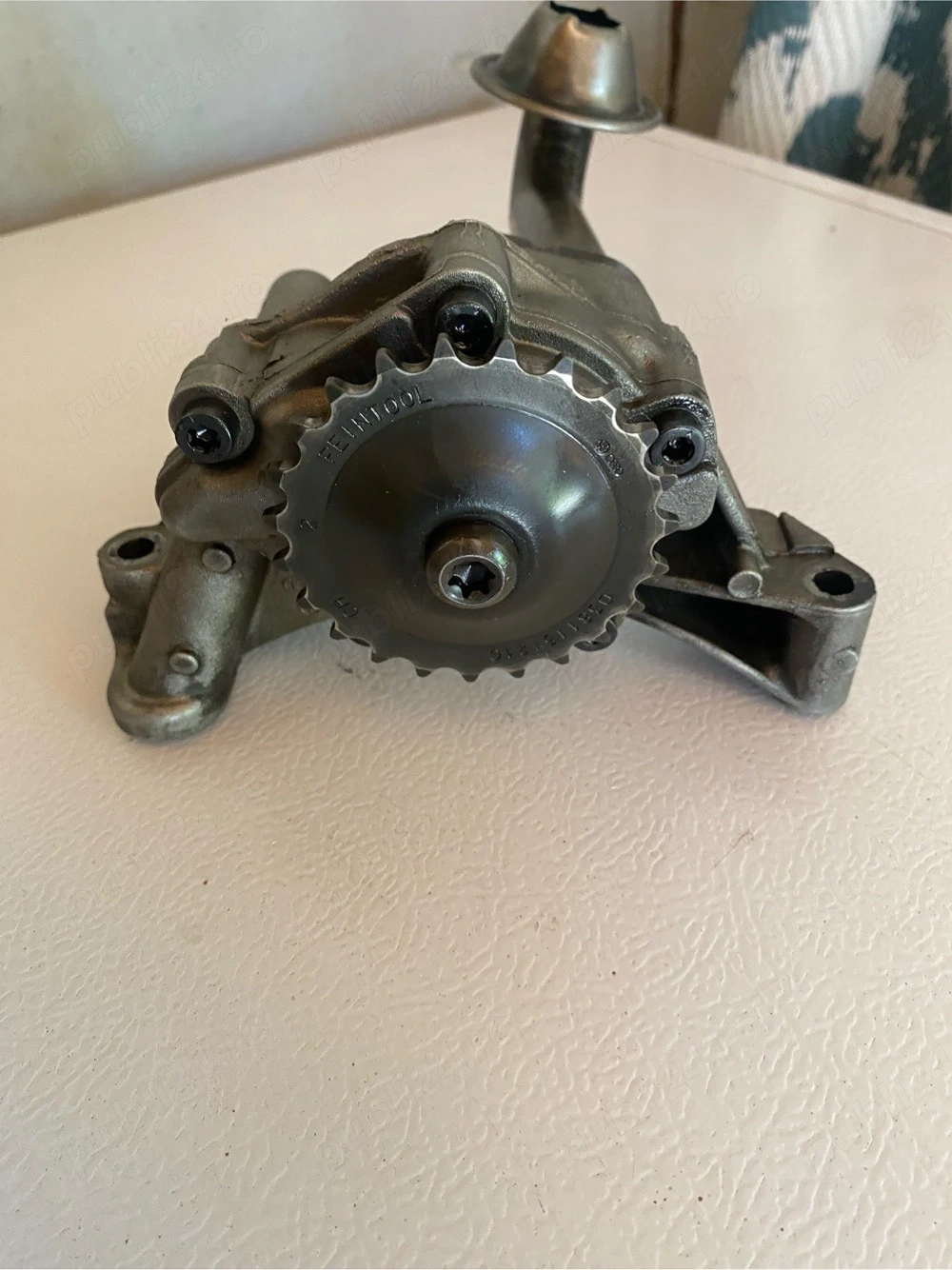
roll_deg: +1.0
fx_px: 954
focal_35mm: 26
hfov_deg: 53.0
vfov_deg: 67.3
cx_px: 476
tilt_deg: -41.8
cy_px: 635
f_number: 1.8
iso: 200
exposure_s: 1/60
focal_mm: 4.25
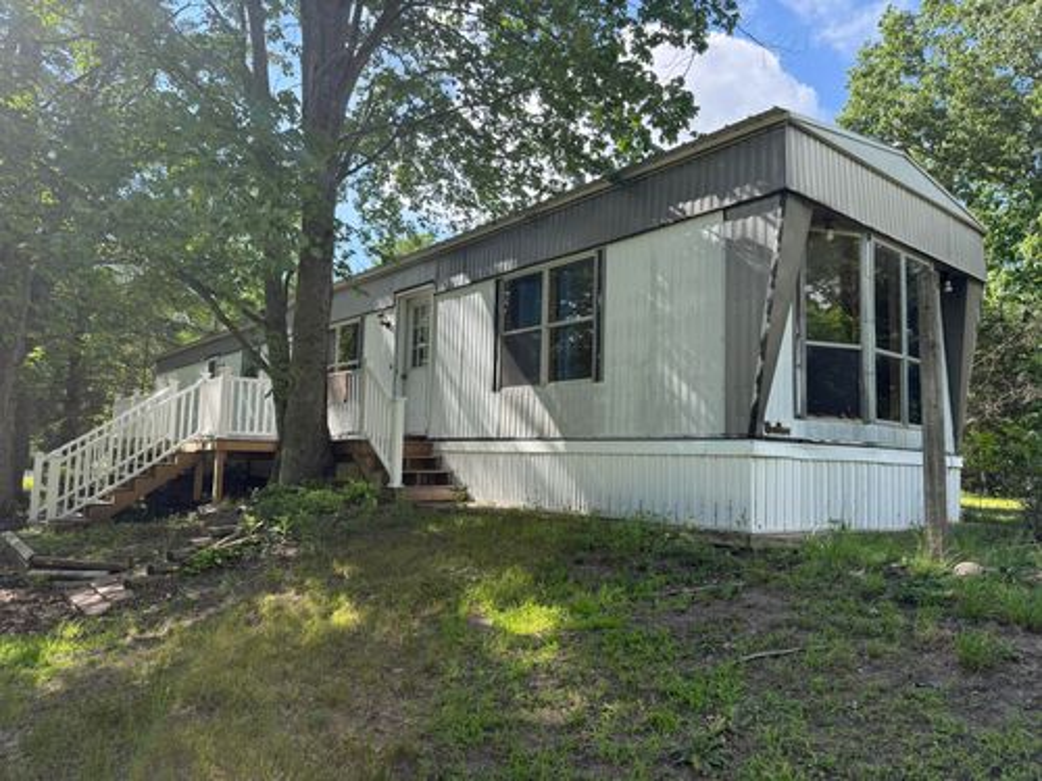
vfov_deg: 56.8
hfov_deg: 71.6
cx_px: 521
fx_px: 722
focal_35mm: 24
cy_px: 390
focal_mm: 6.76
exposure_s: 1/1271
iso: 100
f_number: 1.78
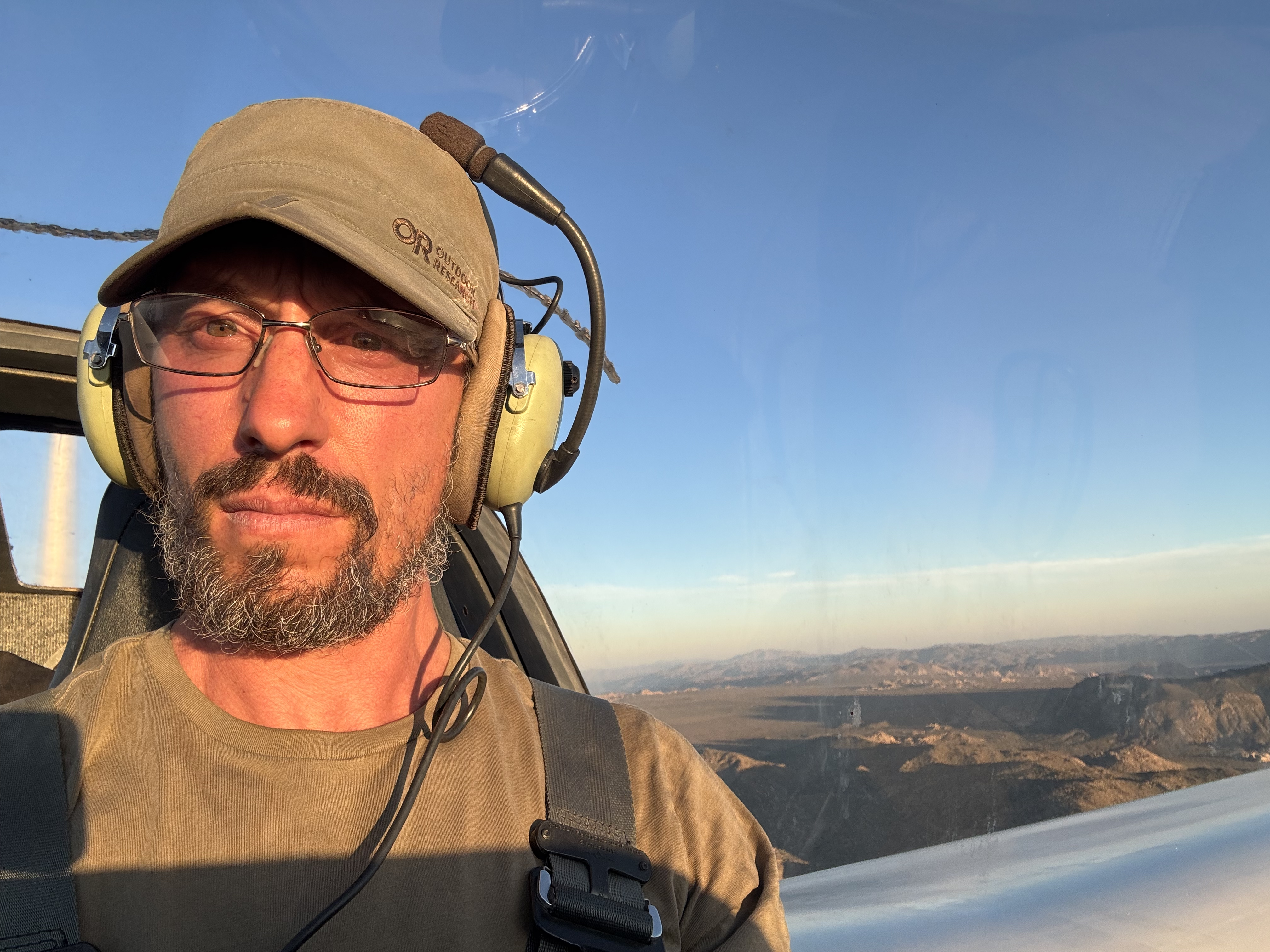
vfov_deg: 58.9
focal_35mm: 23
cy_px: 476
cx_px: 635
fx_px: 844
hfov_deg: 73.9
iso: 25
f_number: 1.9
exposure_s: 1/265
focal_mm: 2.69
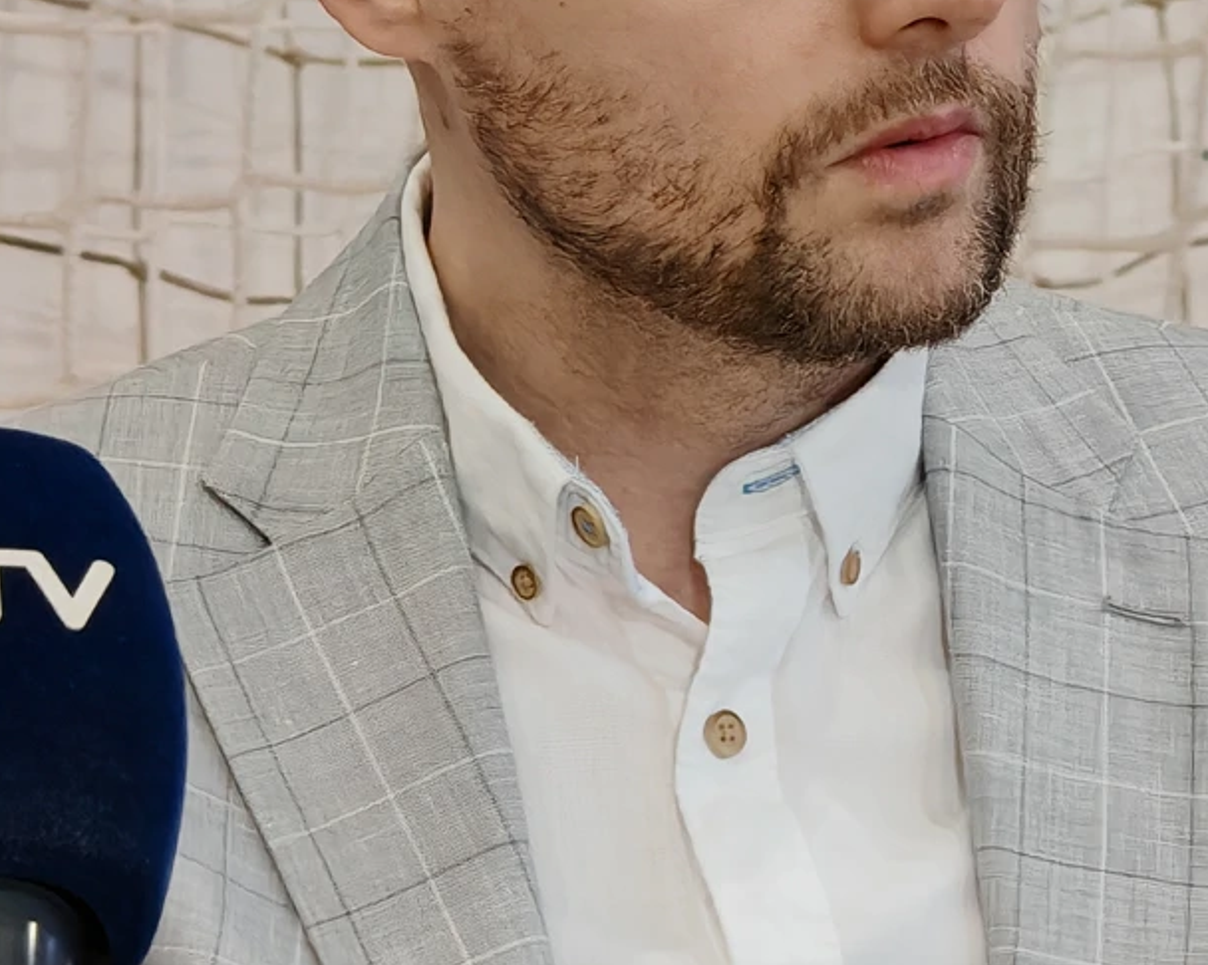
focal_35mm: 374
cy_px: 81
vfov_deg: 4.1
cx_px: 817
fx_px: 13367
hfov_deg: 5.2
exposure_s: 1/50
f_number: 2.6
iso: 800
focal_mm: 15.38
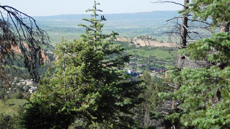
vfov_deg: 8.2
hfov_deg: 14.6
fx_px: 896
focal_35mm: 147
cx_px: 116
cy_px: 45
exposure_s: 1/640
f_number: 10
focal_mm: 23.7
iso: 800
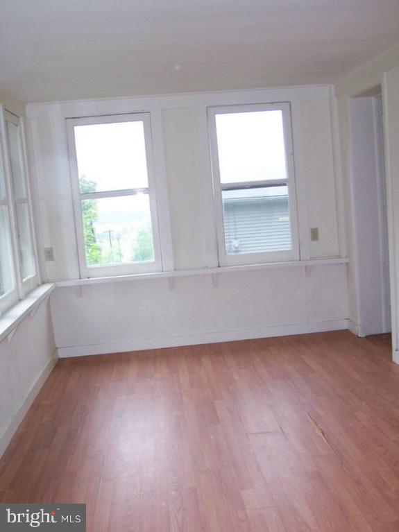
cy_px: 266
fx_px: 661
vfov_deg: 43.9
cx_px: 200
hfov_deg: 33.6
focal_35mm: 43
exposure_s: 1/125
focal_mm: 7.1
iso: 140
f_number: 2.9
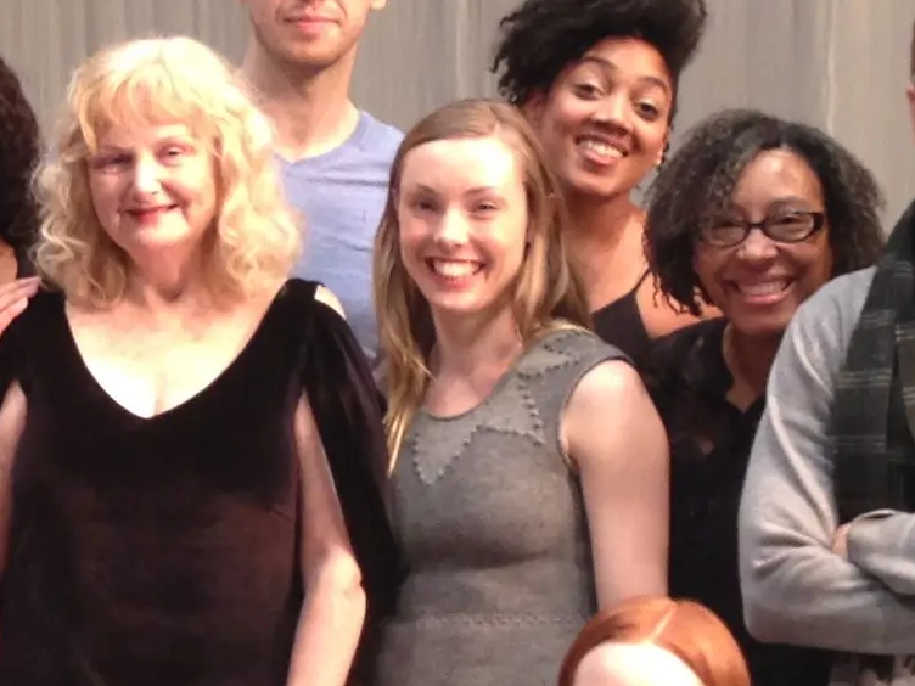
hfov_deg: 12.8
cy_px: 355
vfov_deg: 9.8
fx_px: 4018
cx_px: -73
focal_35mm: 152
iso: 80
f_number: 2.4
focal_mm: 4.28
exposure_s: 1/20
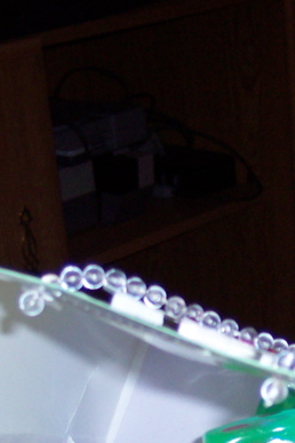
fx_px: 1340
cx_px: 292
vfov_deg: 18.3
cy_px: 438
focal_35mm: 109
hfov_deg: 12.4
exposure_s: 1/30
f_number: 2.8
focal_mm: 8
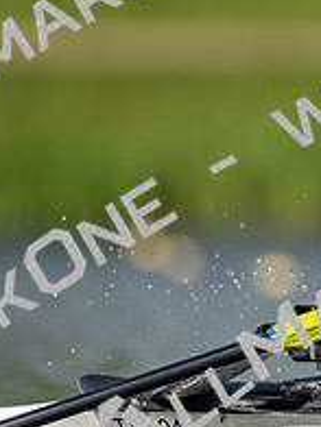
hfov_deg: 0.9
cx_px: 542
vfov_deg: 1.2
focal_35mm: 1707
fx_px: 21106
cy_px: 154
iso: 200
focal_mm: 600
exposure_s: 1/2500
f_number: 4
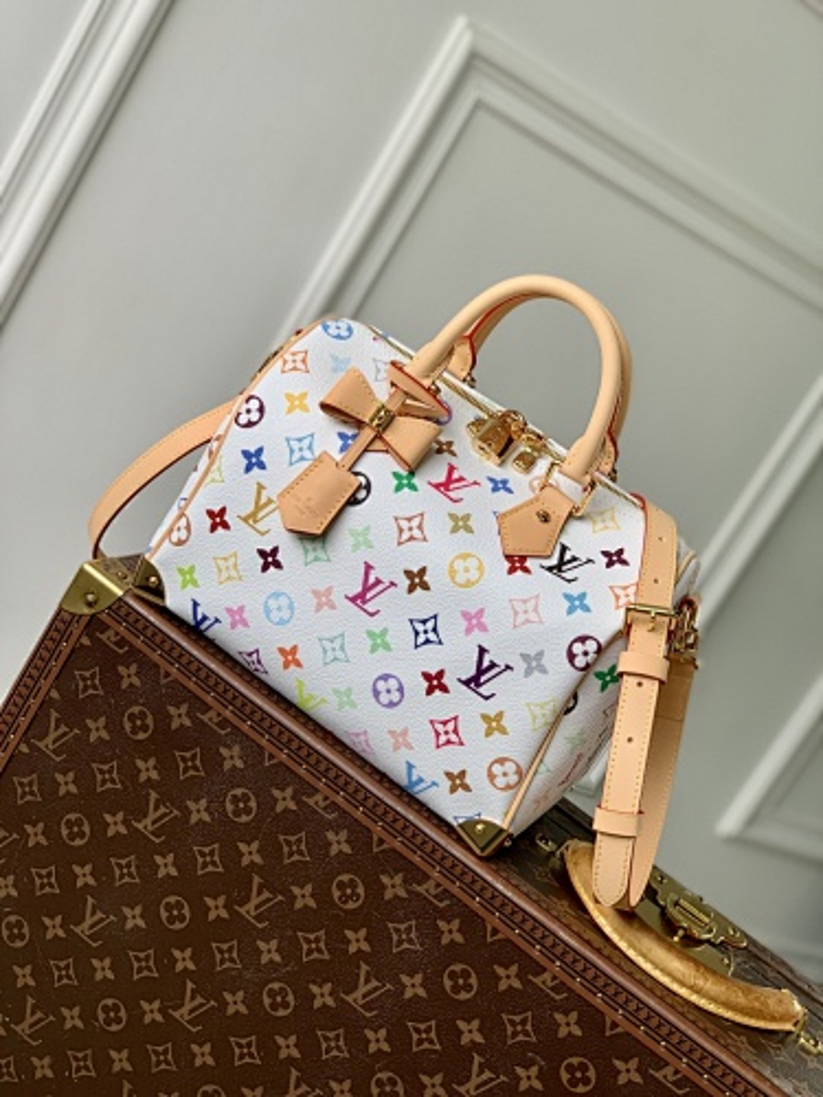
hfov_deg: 28.0
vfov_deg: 36.8
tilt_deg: -13.6
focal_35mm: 52
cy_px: 548
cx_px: 412
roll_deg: -31.0
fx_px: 1648
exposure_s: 1/122
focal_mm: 6
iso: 16
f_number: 2.4
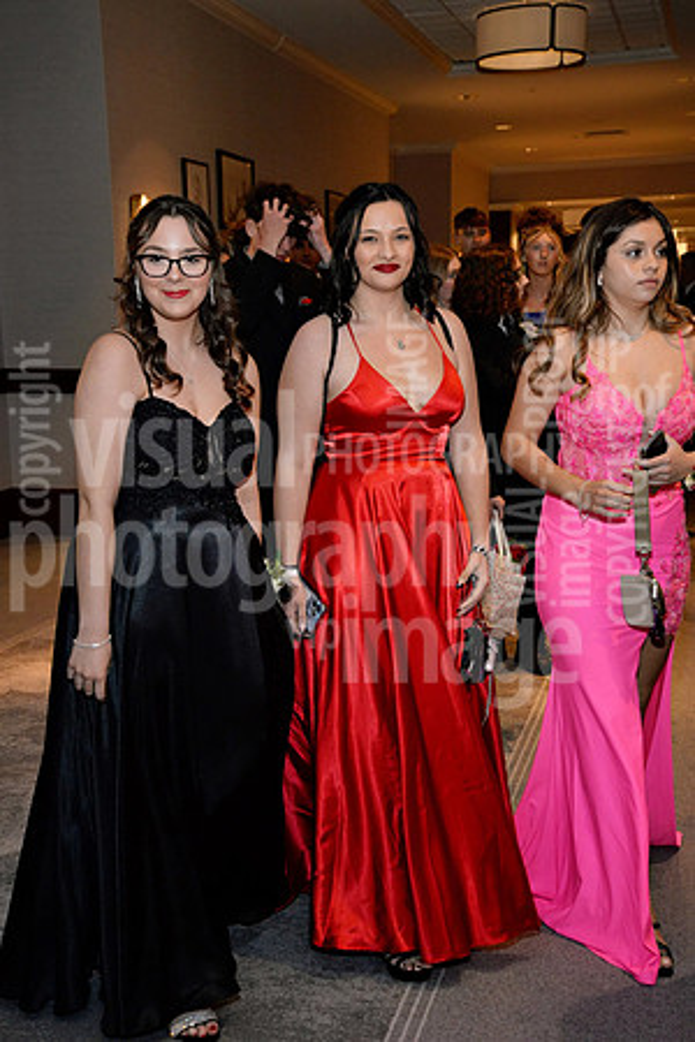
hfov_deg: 27.0
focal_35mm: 50
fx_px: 1448
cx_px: 348
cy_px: 521
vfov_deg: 39.6
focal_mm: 50
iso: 2500
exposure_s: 1/125
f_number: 7.1
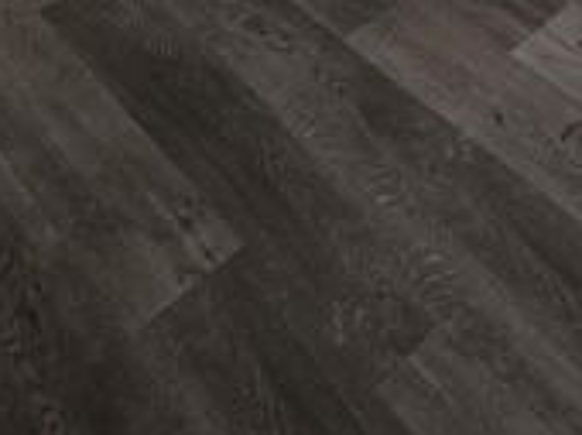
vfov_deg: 20.9
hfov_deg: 33.0
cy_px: -322
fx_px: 856
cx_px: 635
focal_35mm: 51
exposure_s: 1/60
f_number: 1.9
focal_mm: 2.2
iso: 320
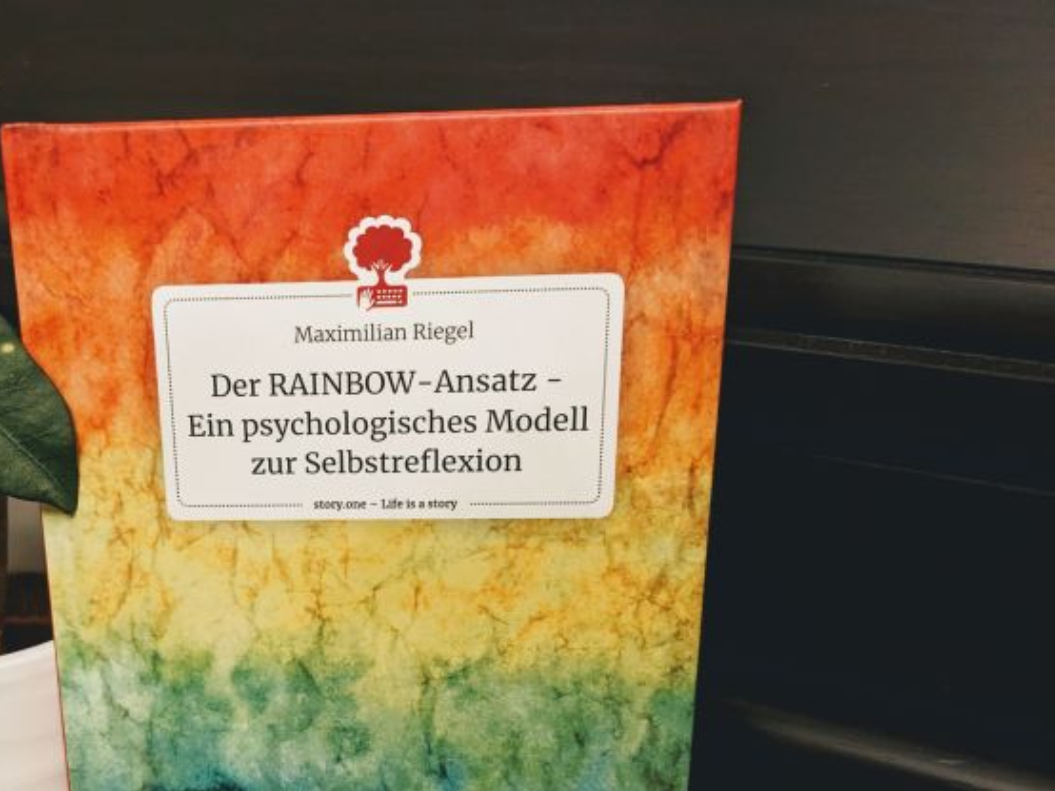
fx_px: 1188
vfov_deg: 36.3
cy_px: 541
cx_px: 295
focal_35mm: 39
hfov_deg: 46.6
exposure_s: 1/33.3
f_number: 1.73
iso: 702
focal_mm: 4.38
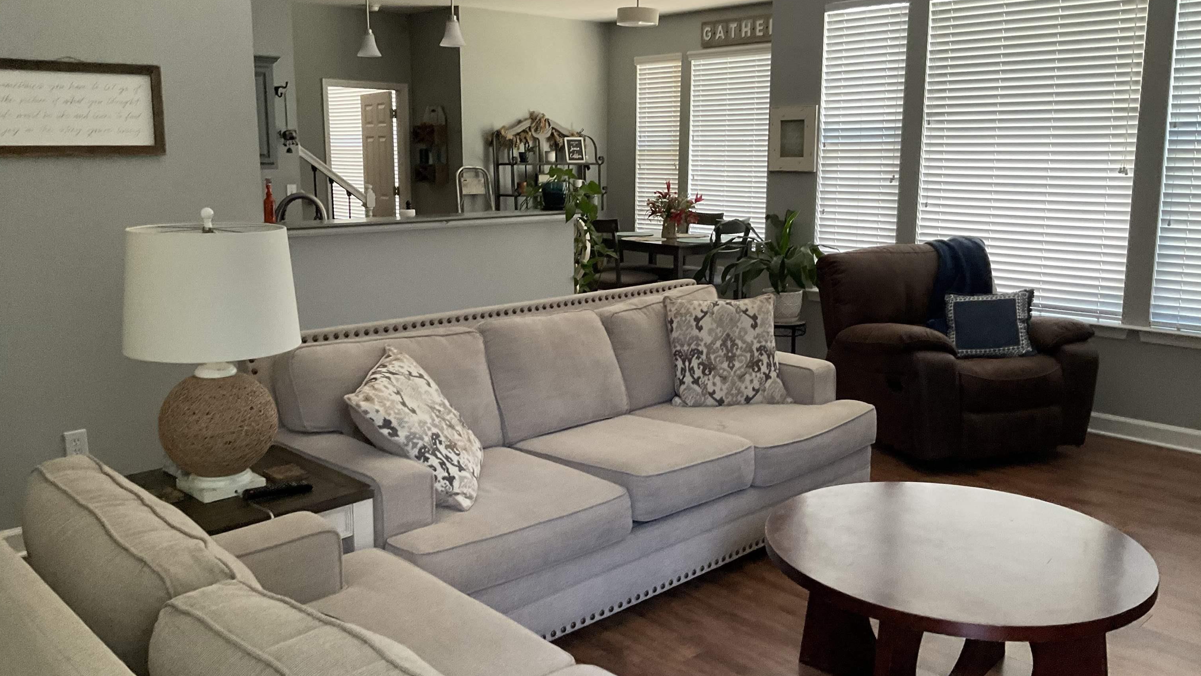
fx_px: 1019
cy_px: 318
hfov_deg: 61.0
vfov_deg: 36.7
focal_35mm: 32
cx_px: 603
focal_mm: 3
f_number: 1.8
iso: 200
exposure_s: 1/60
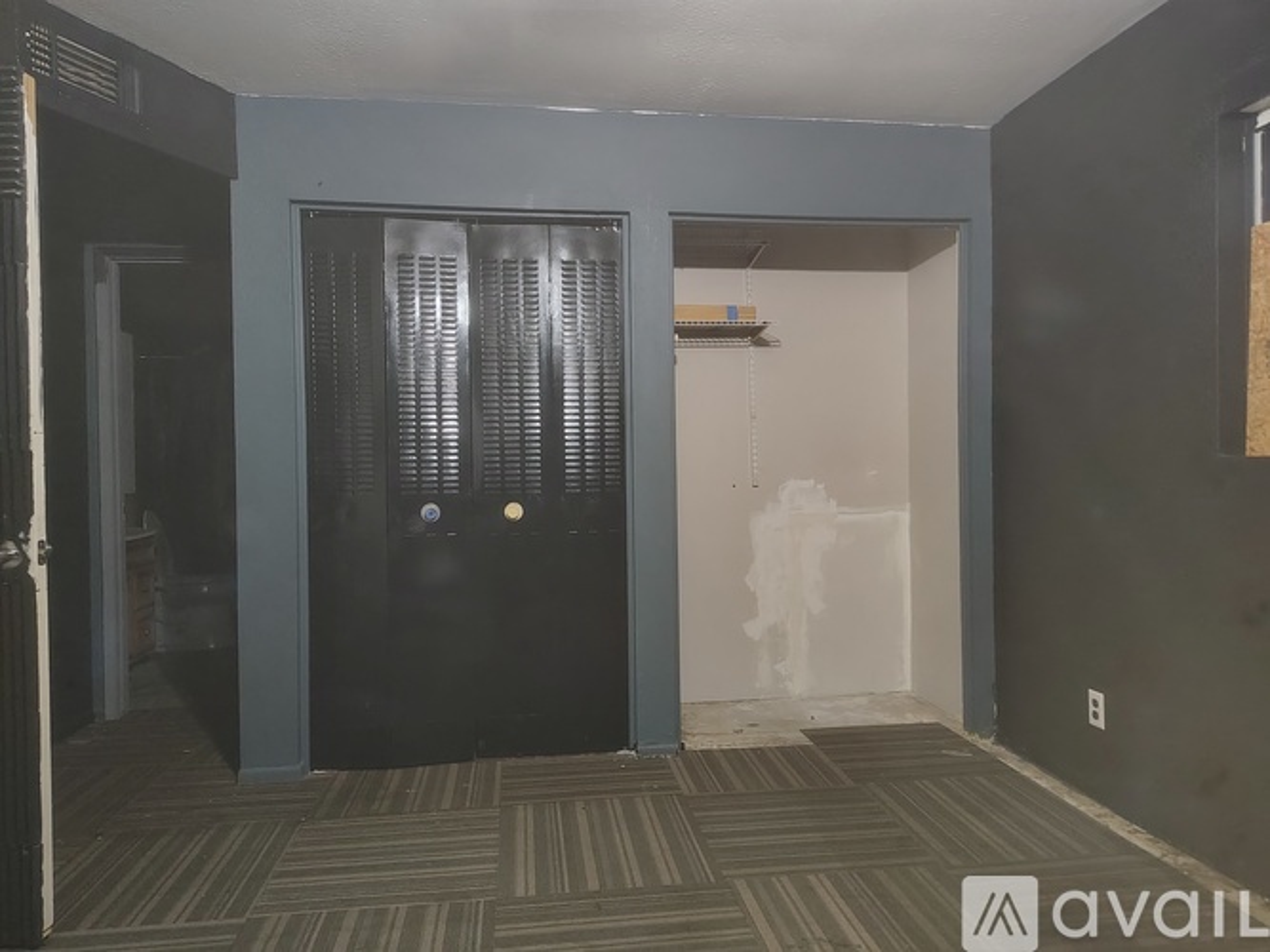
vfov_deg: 56.8
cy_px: 476
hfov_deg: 71.6
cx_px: 635
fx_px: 880
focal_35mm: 24
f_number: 1.8
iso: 2351
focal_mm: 5.56
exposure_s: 1/30
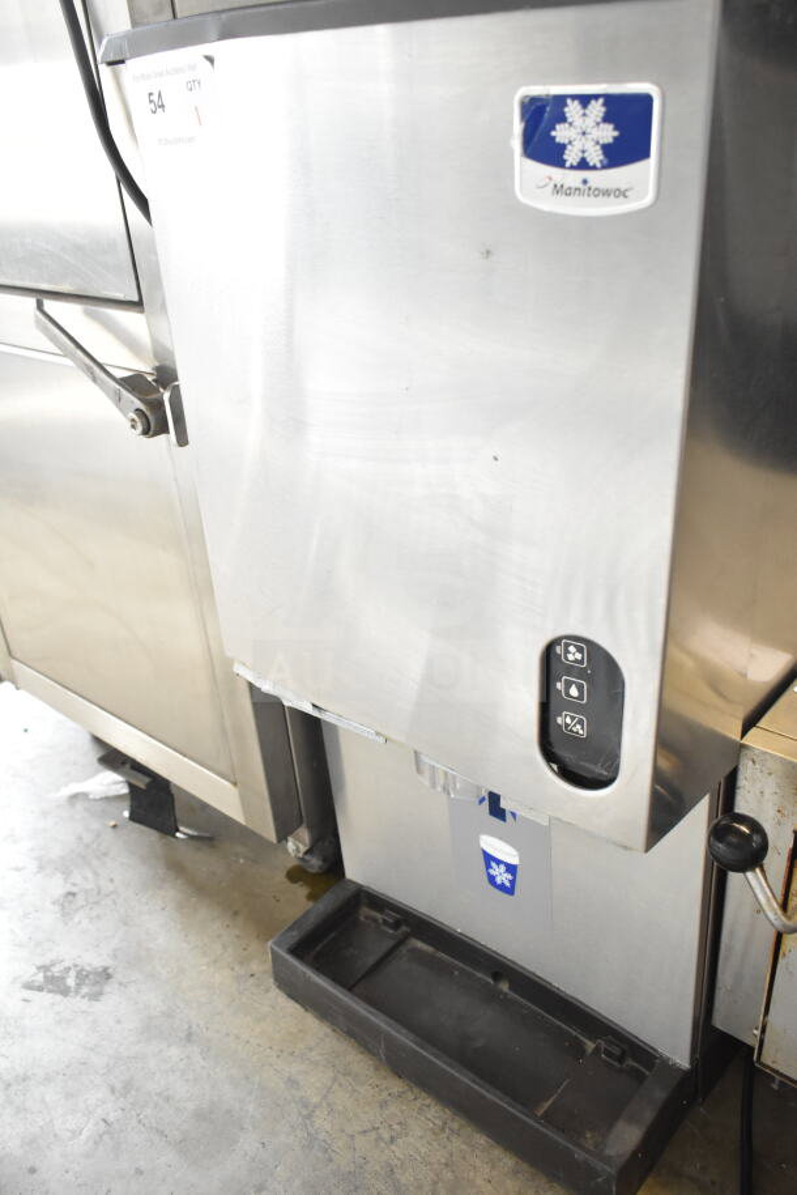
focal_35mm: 30
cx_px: 398
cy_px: 598
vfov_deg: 61.9
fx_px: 995
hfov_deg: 43.6
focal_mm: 20
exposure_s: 1/80
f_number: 4.5
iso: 1600
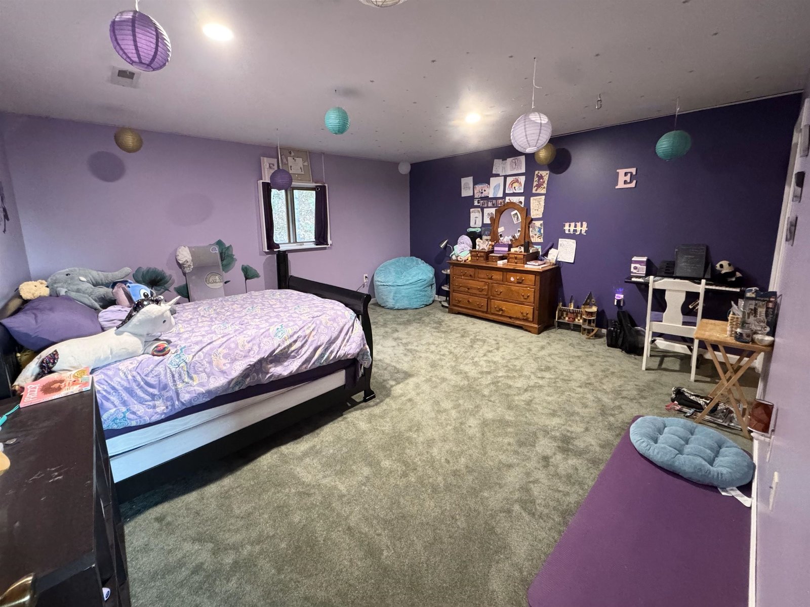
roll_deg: +1.6
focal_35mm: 14
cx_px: 405
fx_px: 328
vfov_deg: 85.7
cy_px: 304
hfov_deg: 102.1
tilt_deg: -9.1
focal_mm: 2.22
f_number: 2.2
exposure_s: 1/60
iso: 1000
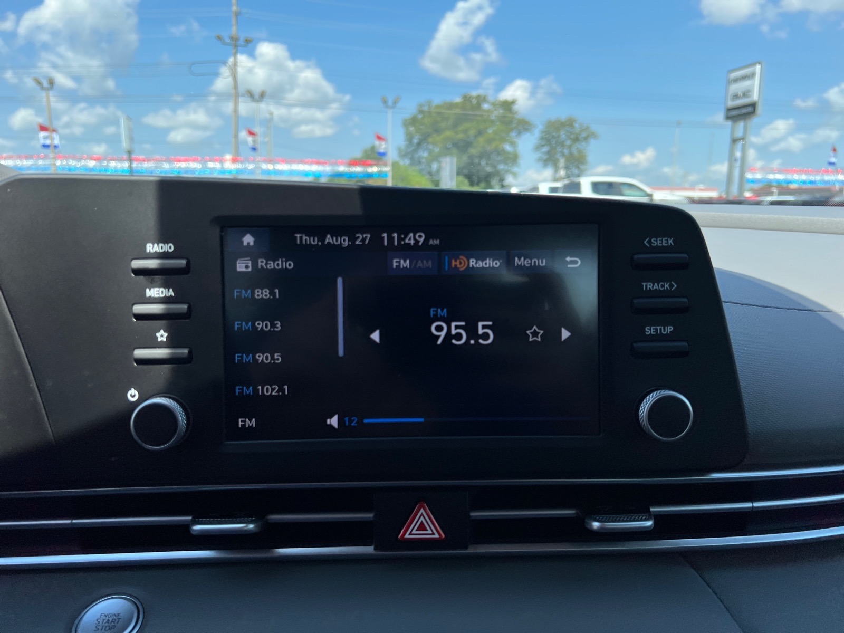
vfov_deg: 53.1
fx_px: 634
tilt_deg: -10.7
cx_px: 422
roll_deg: -0.2
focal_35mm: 26
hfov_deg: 67.3
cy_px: 316
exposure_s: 1/2632
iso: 50
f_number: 1.5
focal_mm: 5.7
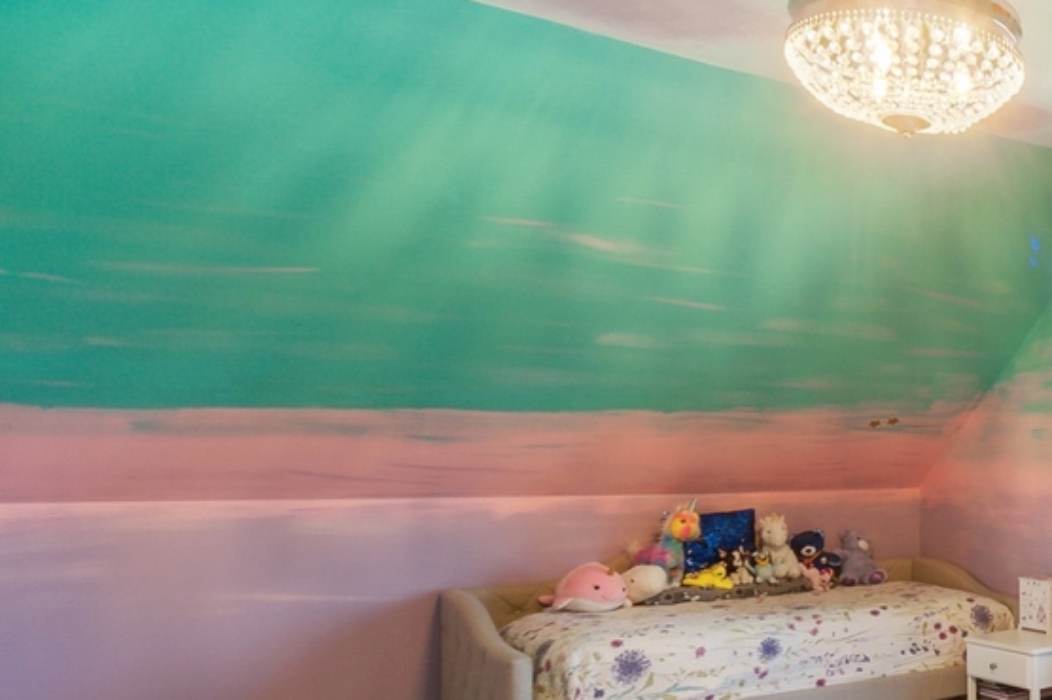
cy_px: 452
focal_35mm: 35
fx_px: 1022
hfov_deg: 41.3
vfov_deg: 37.5
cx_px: 1202
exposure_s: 1/4
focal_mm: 12
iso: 200
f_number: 8
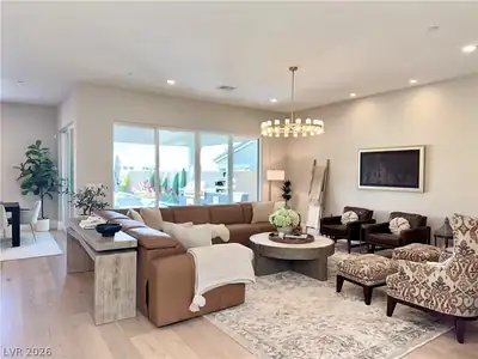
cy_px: 180
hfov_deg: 71.6
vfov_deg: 56.8
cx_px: 239
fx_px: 331
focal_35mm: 24
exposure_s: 1/233
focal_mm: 6.76
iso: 160
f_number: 1.78
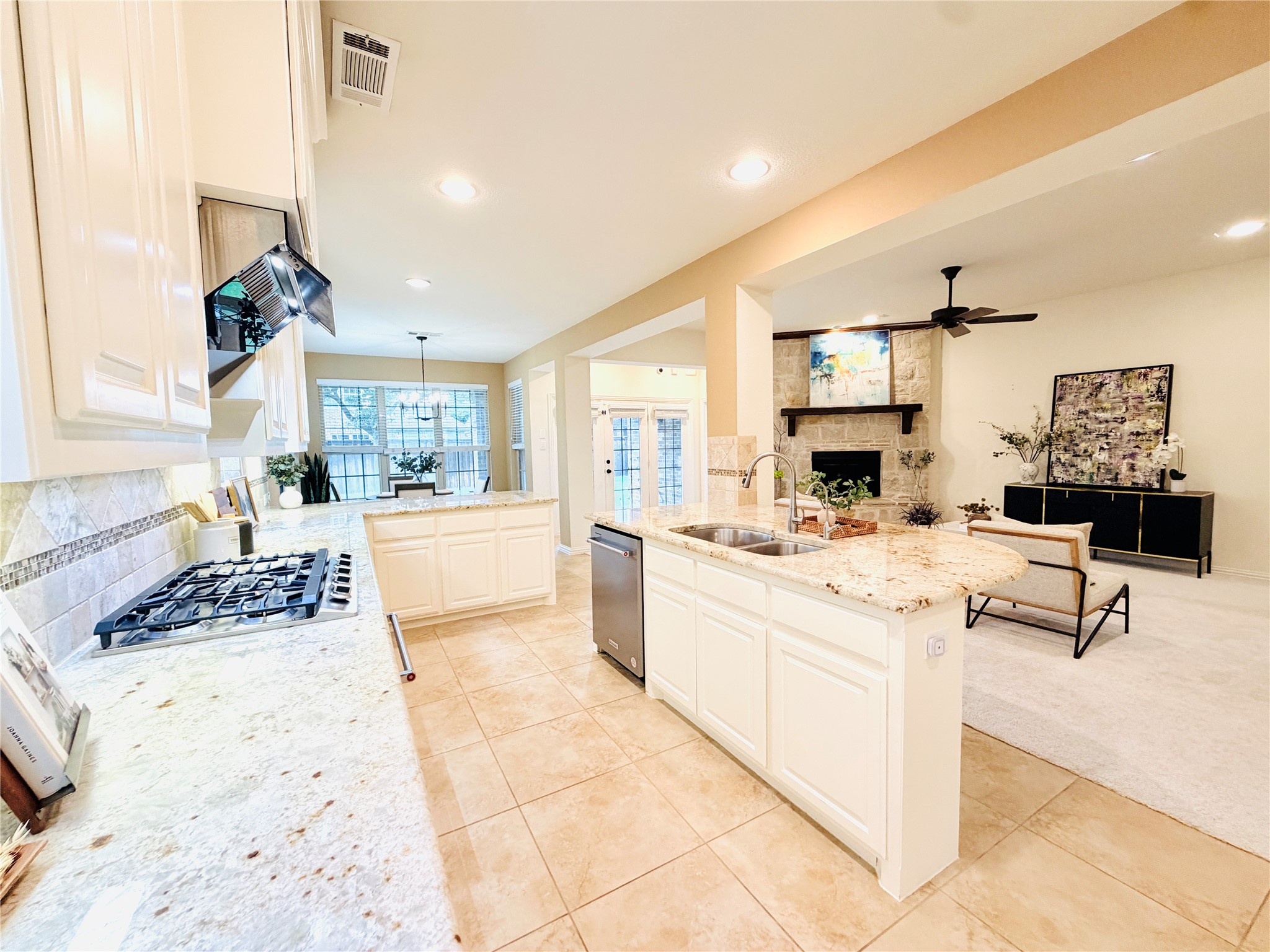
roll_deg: +1.4
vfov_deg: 85.7
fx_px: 514
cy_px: 476
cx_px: 635
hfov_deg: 102.1
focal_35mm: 14
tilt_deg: -3.6
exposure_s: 1/120
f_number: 2.2
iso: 250
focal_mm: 2.22
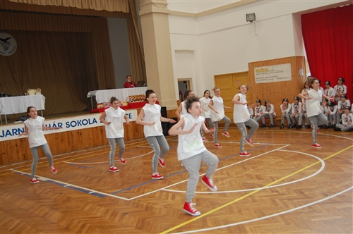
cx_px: 176
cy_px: 117
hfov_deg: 53.2
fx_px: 353
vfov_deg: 36.8
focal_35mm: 36
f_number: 4
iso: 400
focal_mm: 24
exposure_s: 1/60
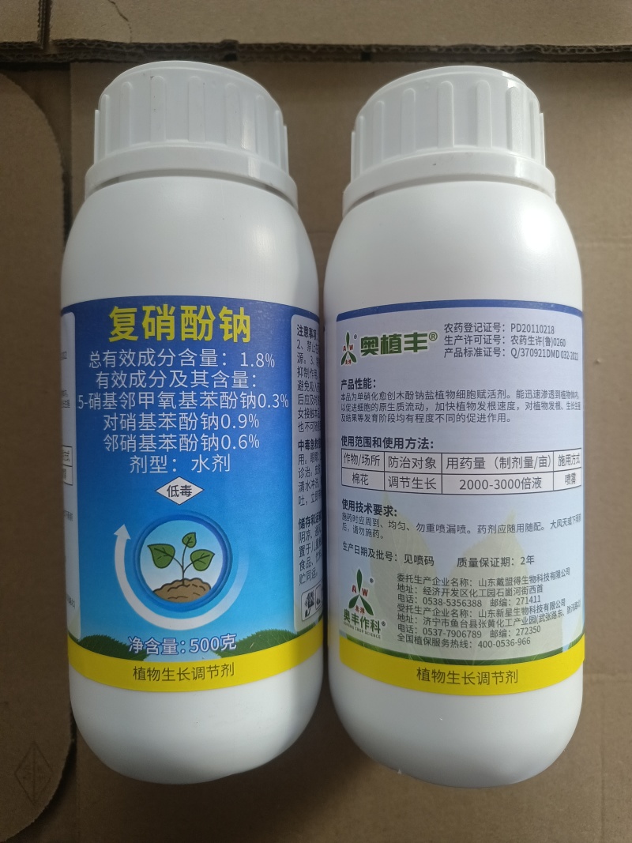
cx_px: 316
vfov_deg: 73.9
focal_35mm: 23
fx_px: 560
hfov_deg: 58.9
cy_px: 422
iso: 1263
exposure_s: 1/100
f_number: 1.88
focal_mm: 5.59
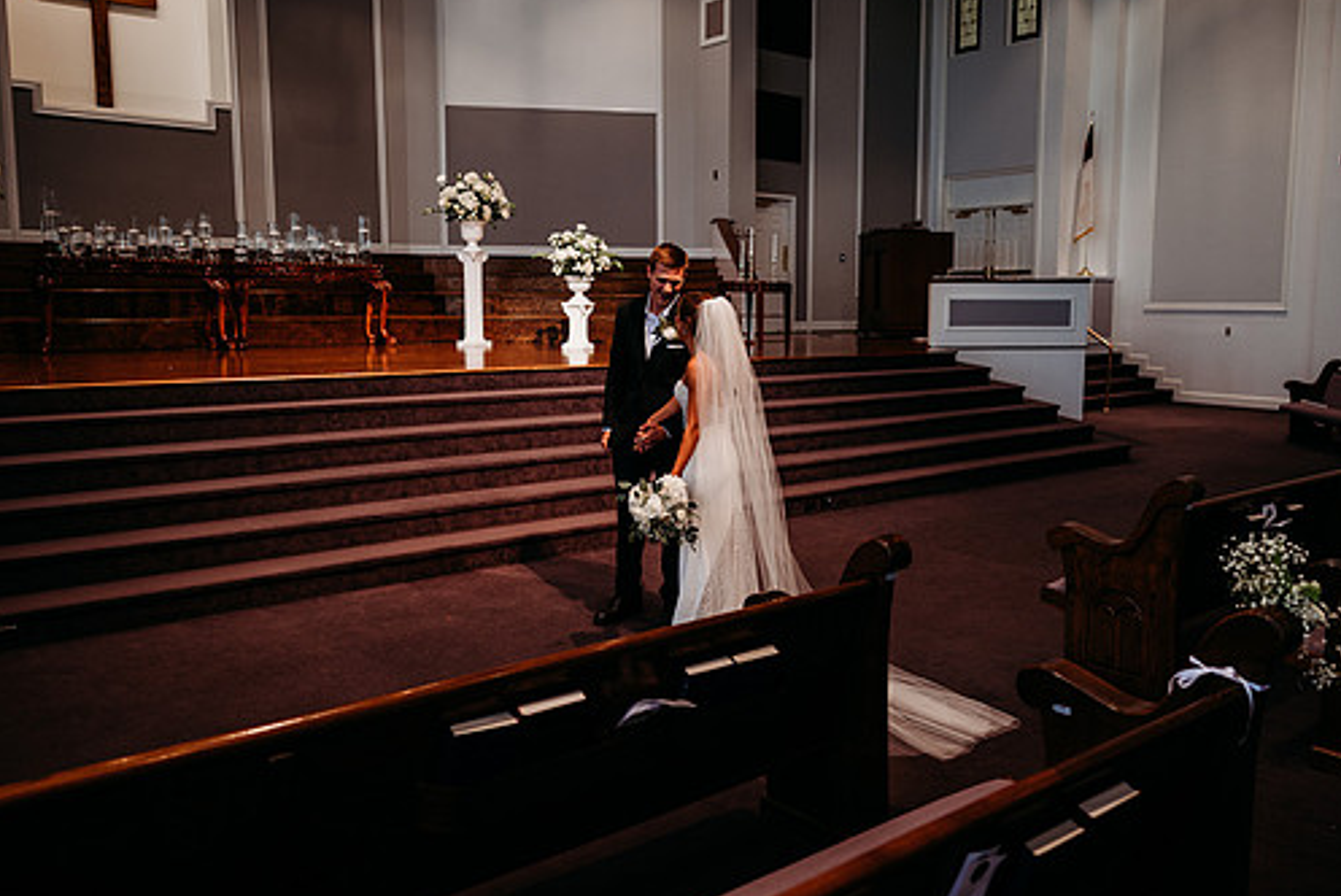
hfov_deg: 65.3
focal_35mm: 28
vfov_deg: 46.4
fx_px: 1044
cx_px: 737
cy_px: 417
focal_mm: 24
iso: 640
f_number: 2.5
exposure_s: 1/160
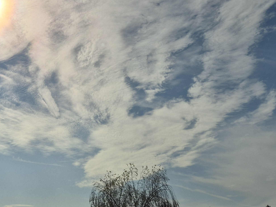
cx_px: 50
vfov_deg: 29.7
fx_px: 375
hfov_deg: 38.7
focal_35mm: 47
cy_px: 25
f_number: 1.8
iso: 25
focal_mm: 5.4
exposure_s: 1/24000
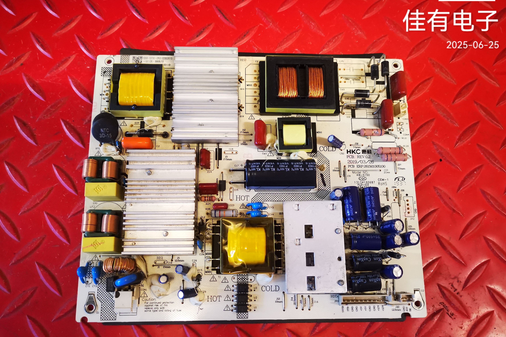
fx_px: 408
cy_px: 192
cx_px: 260
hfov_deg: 63.6
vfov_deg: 44.9
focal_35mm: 29
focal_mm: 5.58
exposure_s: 1/25
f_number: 1.8
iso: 800
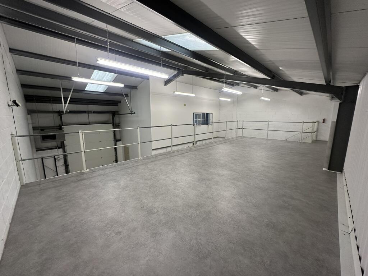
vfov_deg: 85.7
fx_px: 149
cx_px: 184
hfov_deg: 102.1
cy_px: 138
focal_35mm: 14
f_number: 2.2
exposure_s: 1/100
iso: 160
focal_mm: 2.22
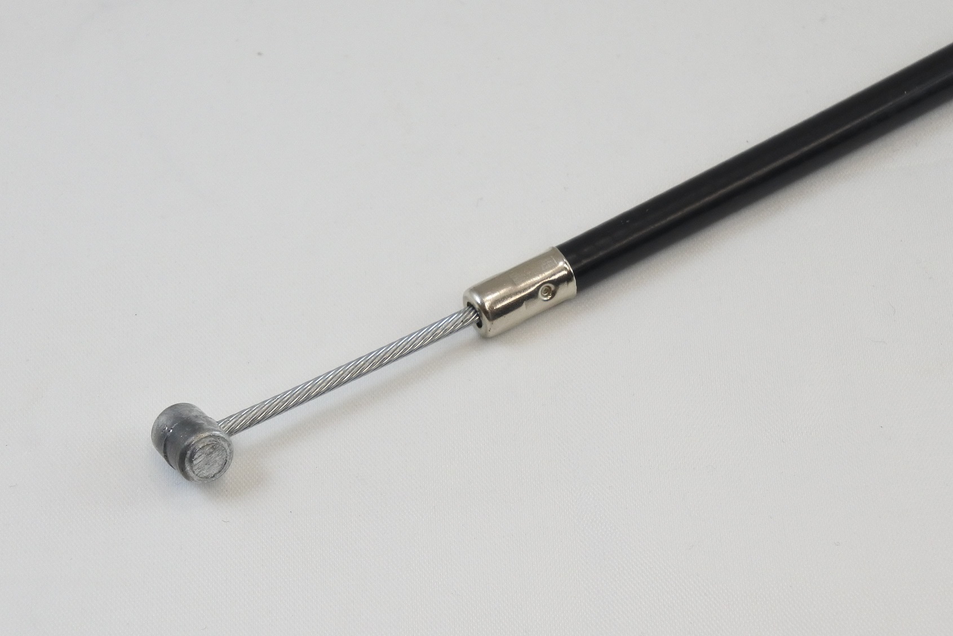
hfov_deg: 25.1
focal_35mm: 81
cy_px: 318
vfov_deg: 16.9
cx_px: 476
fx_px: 2144
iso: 500
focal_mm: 30
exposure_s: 1/125
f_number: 5.6
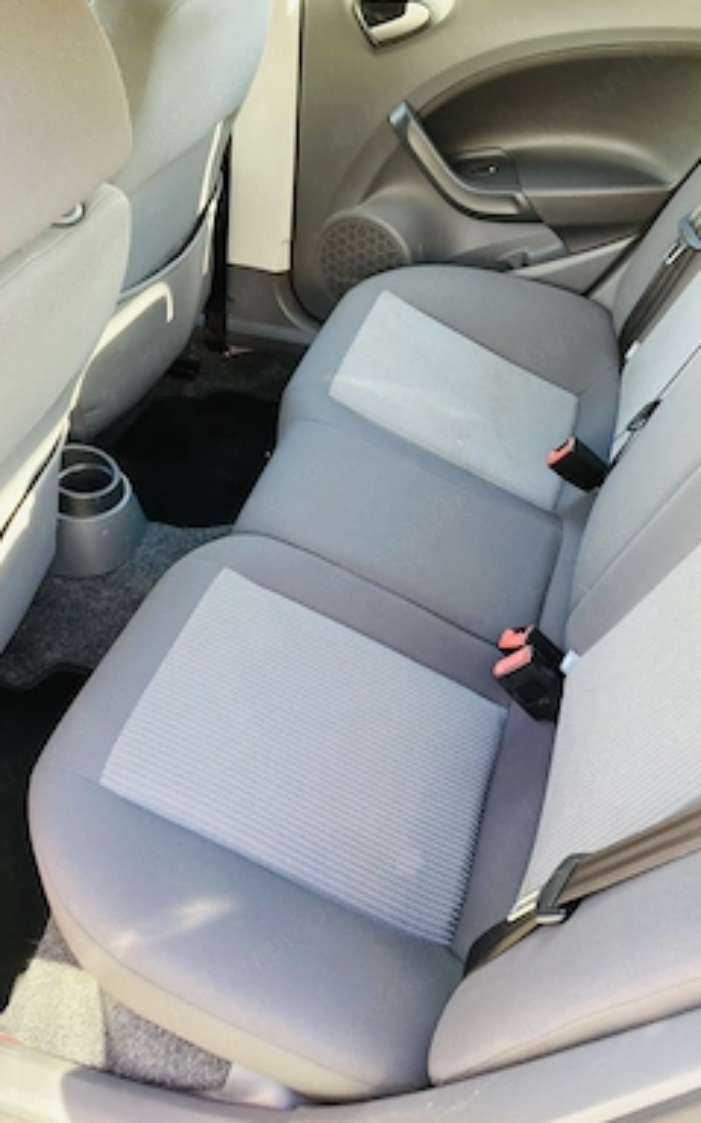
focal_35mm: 31
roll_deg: -2.1
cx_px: 346
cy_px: 578
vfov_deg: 61.2
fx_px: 949
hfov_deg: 40.6
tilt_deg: -43.2
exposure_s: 1/63
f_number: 1.8
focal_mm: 3.99
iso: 80
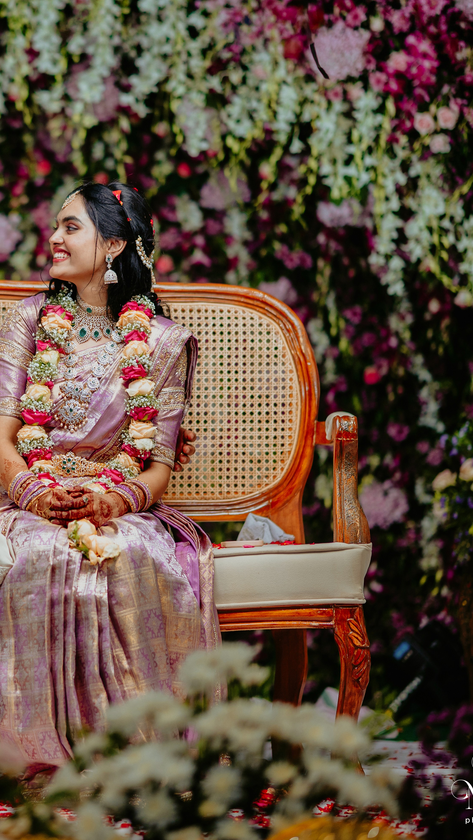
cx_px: -29
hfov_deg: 7.3
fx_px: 3701
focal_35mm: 166
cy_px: 420
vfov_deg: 13.0
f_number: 1.4
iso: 125
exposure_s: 1/400
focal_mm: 105
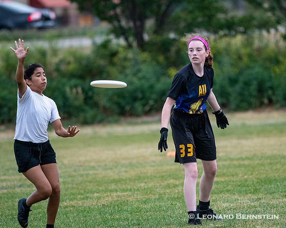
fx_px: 4448
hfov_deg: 3.7
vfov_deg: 2.9
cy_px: 110
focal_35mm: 526
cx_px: 178
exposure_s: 1/2500
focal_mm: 300
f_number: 4
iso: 1600
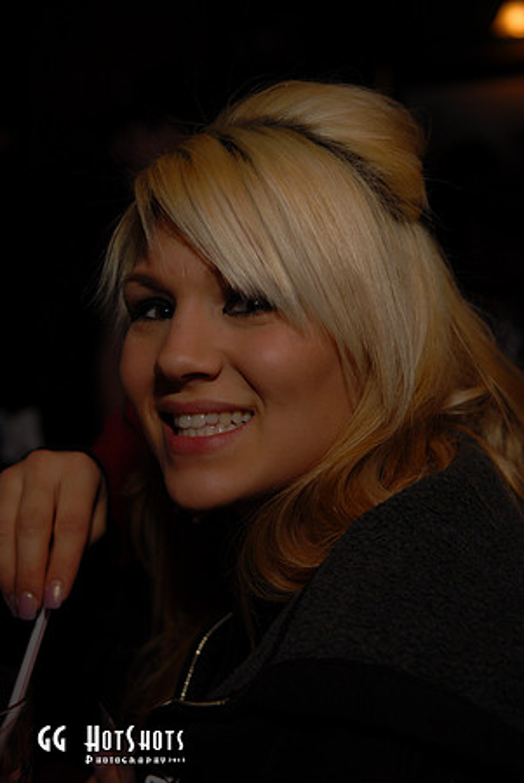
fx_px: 1242
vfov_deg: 35.0
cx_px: 262
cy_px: 392
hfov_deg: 23.8
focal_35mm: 57
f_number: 2.8
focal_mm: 38
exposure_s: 1/250
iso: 100
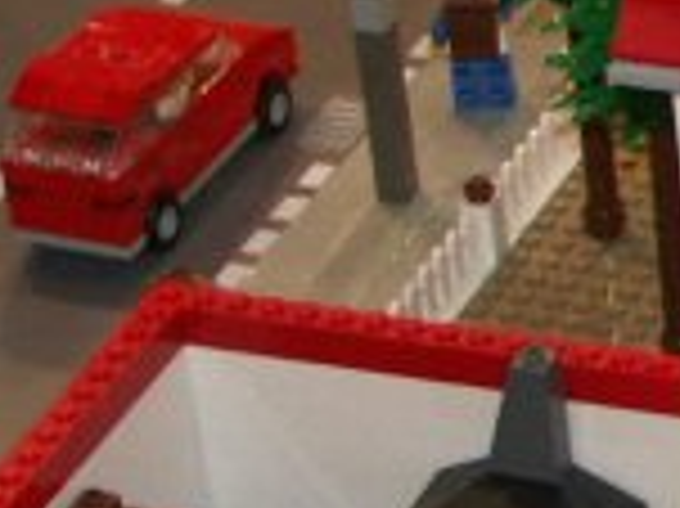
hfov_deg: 6.8
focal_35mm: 278
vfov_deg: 5.3
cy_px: 598
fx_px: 5457
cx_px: 1509
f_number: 2.8
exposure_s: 1/50
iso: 200
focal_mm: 10.47
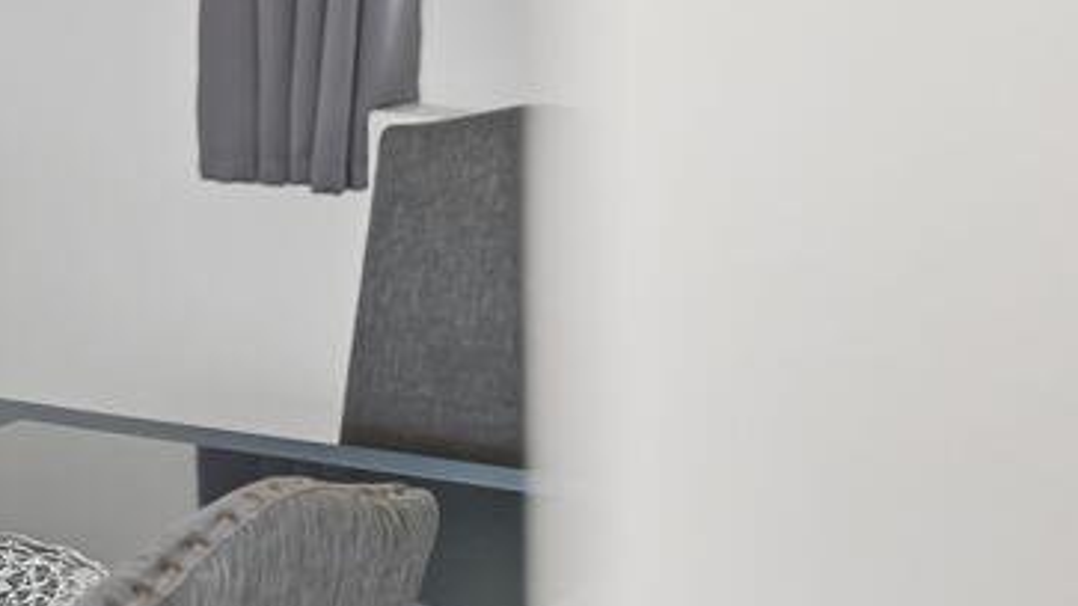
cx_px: -339
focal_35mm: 133
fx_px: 3801
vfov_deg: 9.1
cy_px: 575
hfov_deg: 15.3
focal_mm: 45
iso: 1250
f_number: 2.8
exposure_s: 1/1600
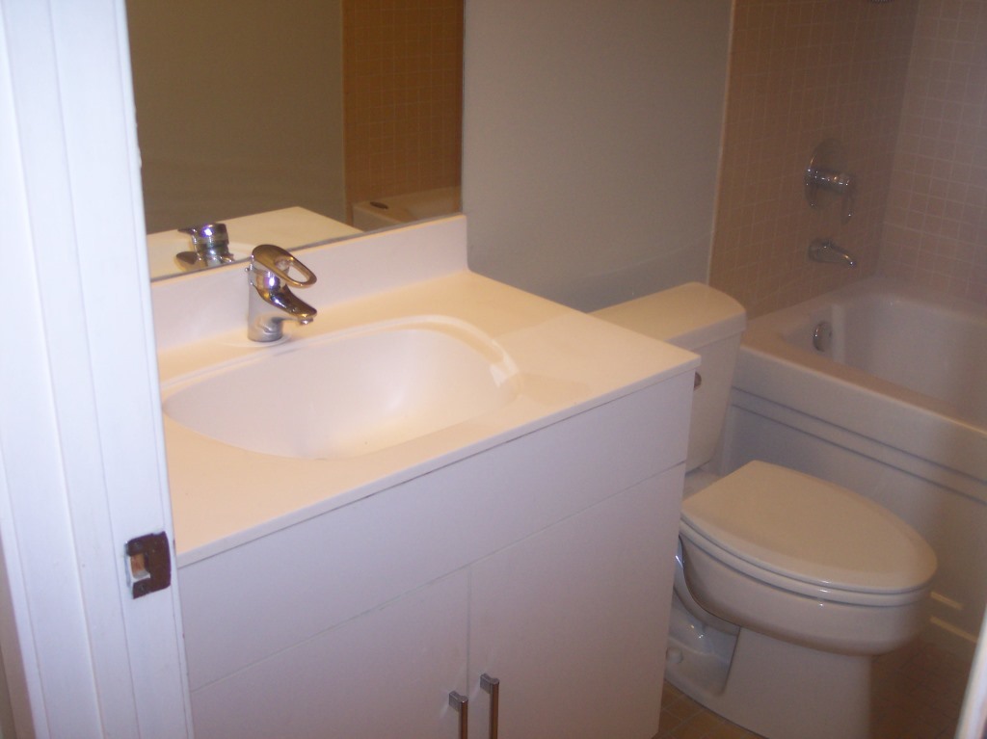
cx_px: 494
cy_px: 370
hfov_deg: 49.0
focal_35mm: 38
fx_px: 1083
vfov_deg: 37.7
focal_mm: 8
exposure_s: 1/30
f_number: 2.8
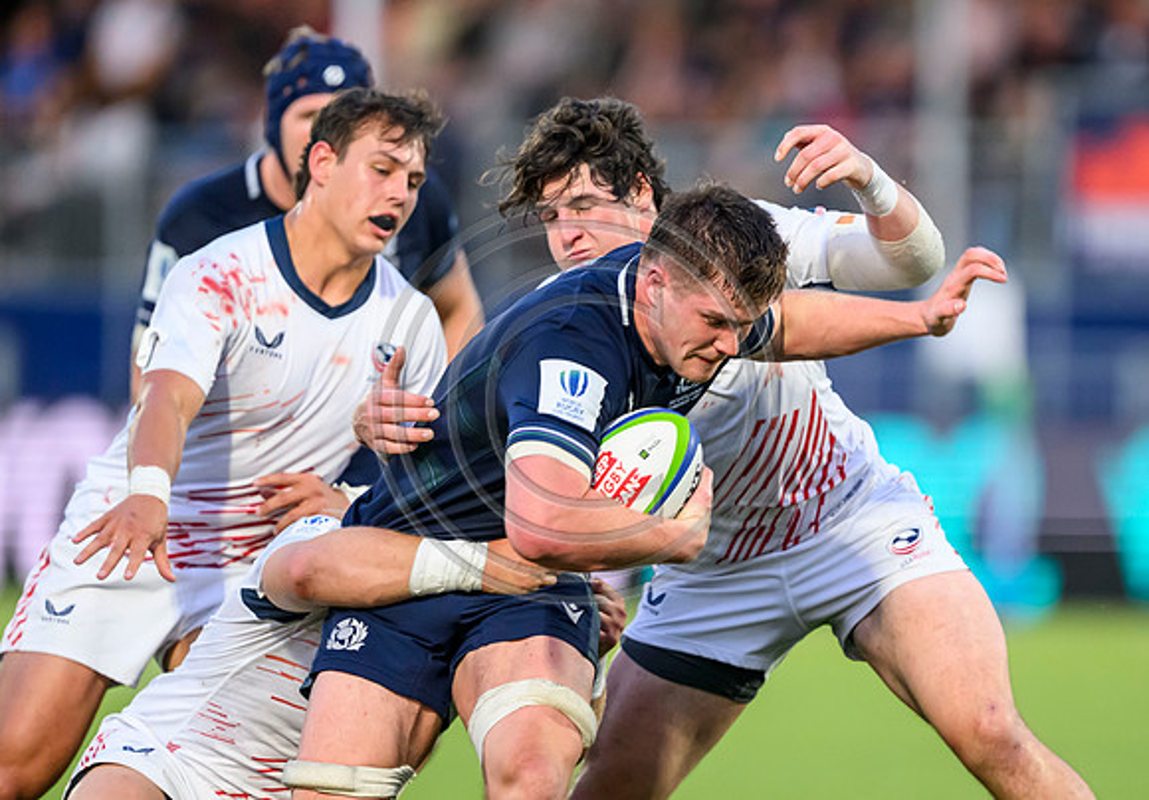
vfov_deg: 2.5
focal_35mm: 567
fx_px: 18362
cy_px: 439
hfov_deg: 3.6
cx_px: 665
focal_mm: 400
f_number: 3.2
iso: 4000
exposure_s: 1/1250
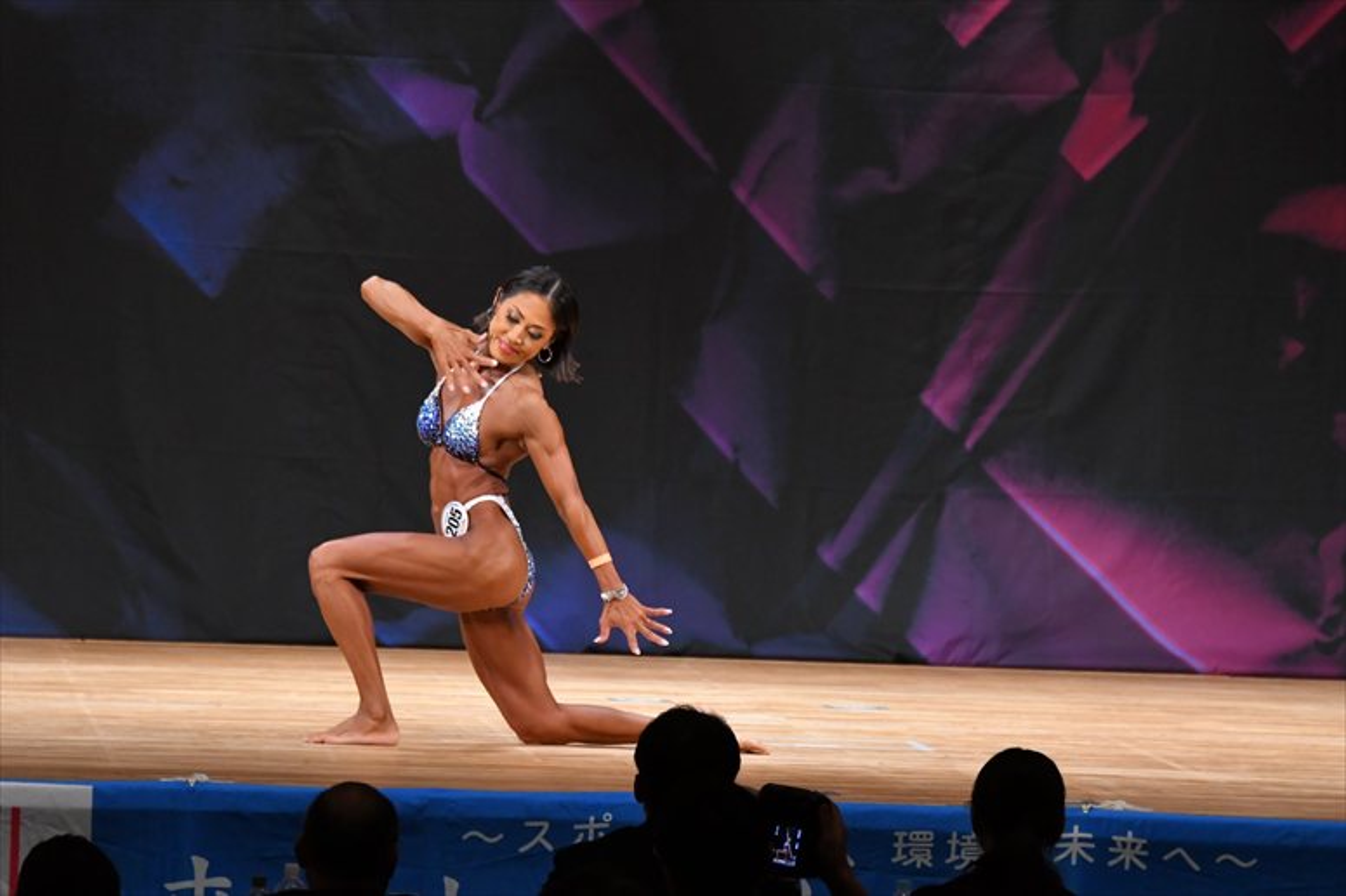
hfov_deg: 8.6
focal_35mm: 240
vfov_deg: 5.7
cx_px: 673
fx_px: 8969
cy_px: 448
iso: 3200
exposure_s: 1/400
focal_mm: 160
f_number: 5.6
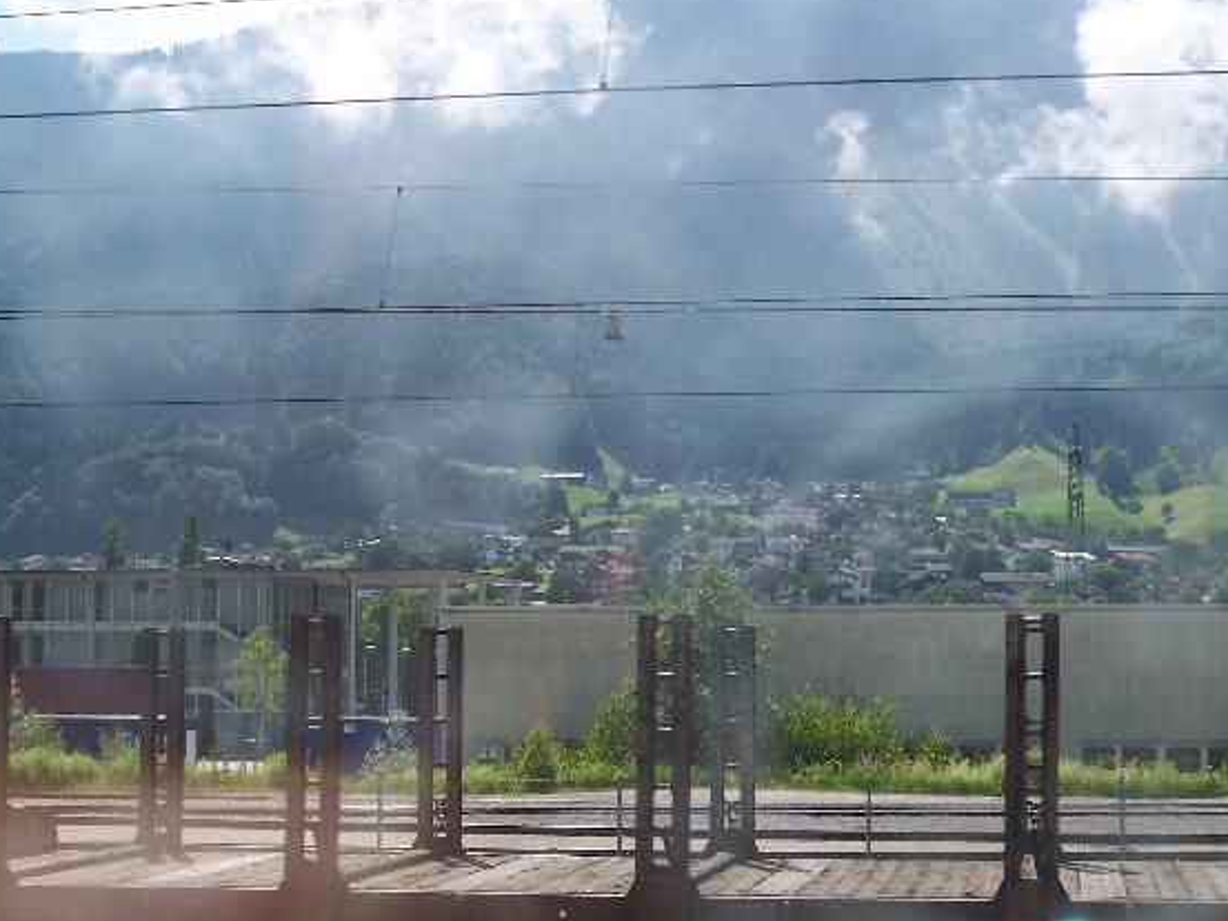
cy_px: 508
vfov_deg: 26.6
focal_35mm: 55
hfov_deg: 34.6
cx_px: 824
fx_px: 1952
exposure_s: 1/350
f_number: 4.8
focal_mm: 8
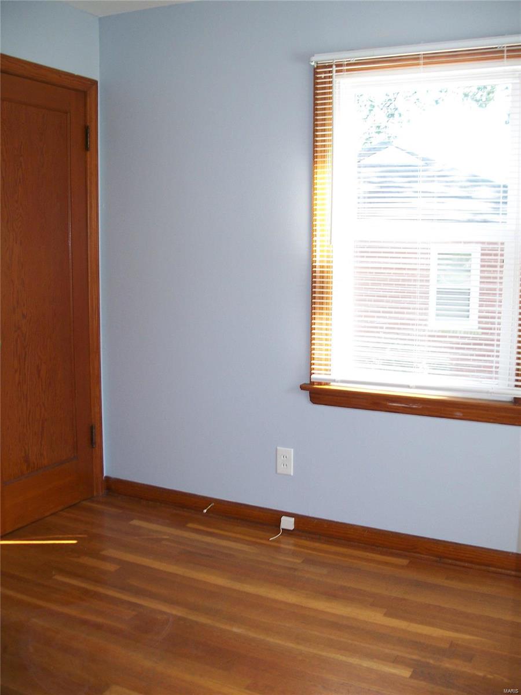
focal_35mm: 37
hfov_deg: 38.7
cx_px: 260
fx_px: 743
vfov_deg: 50.1
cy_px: 348
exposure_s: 1/60
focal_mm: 7.8
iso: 125
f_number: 2.8
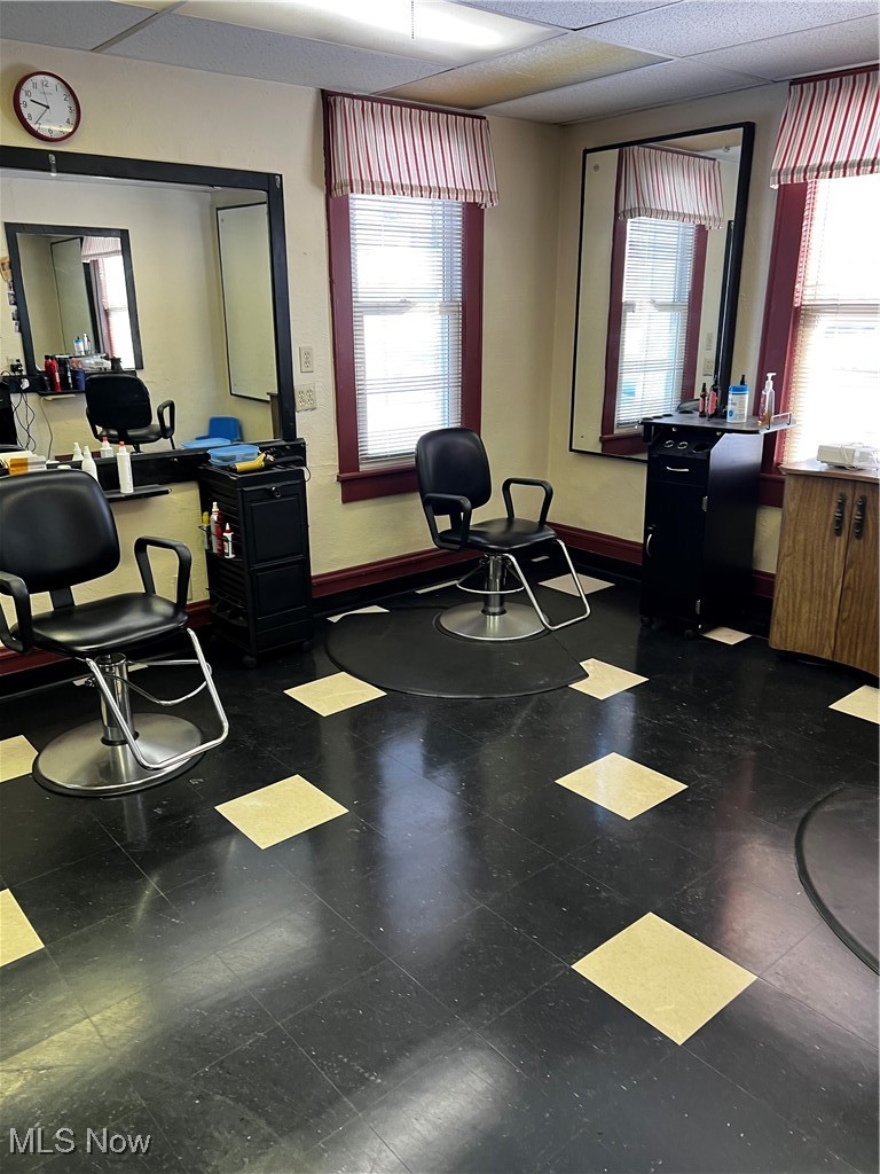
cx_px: 440
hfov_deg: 53.1
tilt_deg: -20.0
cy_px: 587
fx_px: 881
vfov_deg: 67.3
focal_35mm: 26
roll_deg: +1.3
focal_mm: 5.7
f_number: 1.5
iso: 100
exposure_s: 1/60
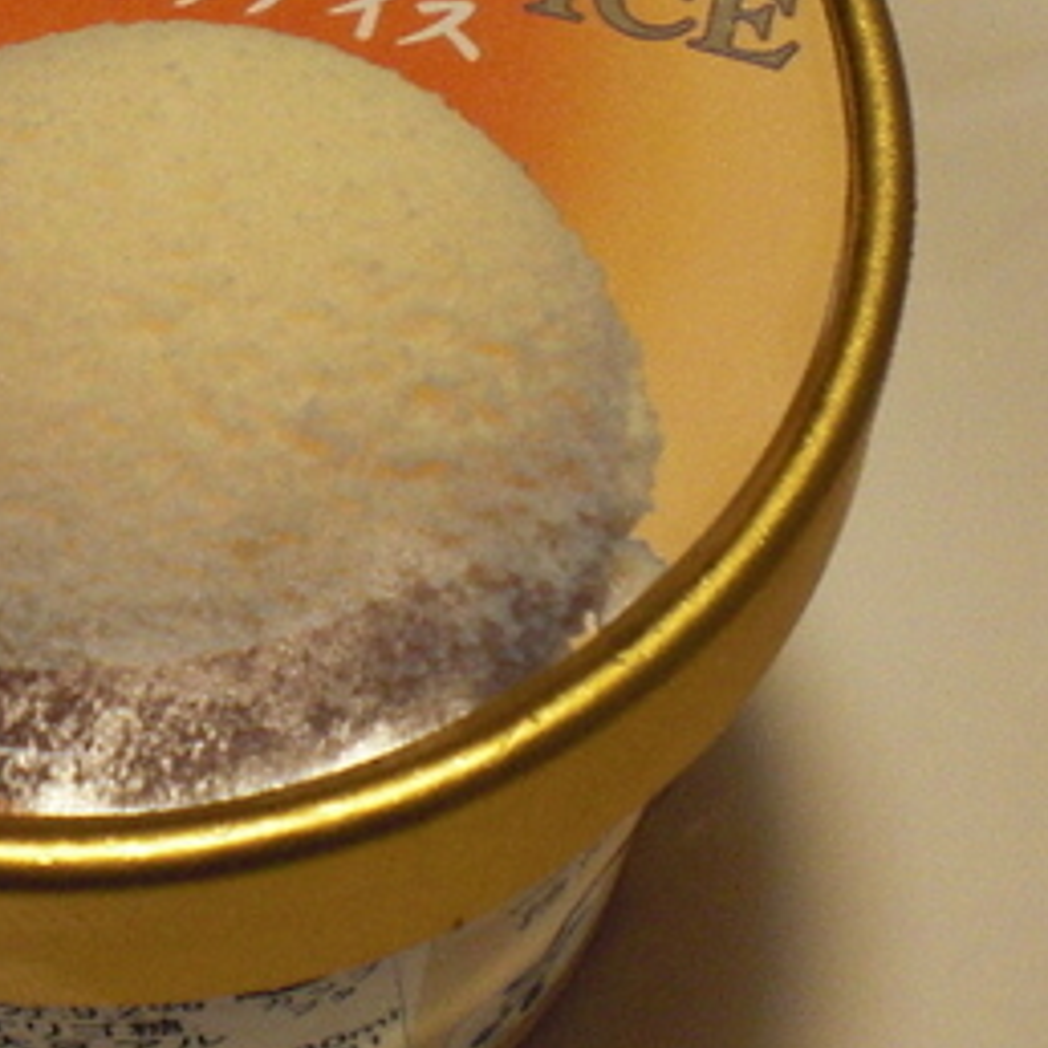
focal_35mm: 104
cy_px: 264
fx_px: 3562
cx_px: 89
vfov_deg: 16.7
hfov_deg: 16.5
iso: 200
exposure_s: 1/80
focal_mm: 6.3
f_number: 3.1
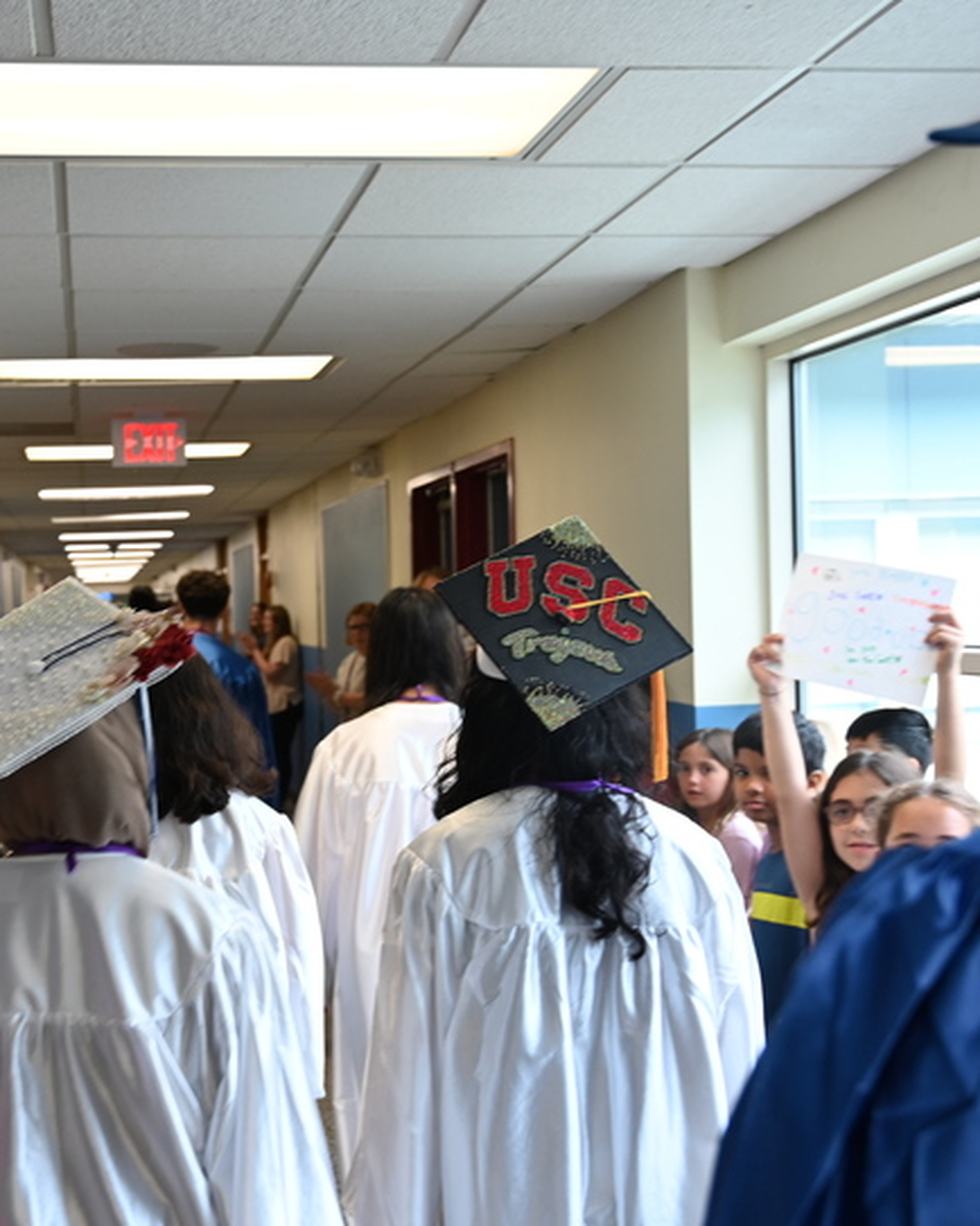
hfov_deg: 31.8
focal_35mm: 47
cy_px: 665
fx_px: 1701
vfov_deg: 39.6
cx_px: 303
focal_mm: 26.5
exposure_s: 1/125
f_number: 4
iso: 560
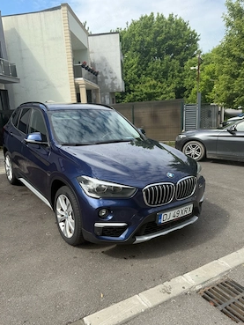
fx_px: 244
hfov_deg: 53.1
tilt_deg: -14.3
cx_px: 115
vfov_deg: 67.2
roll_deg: +3.5
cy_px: 173
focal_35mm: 26
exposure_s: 1/2232
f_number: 1.78
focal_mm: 6.76
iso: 80
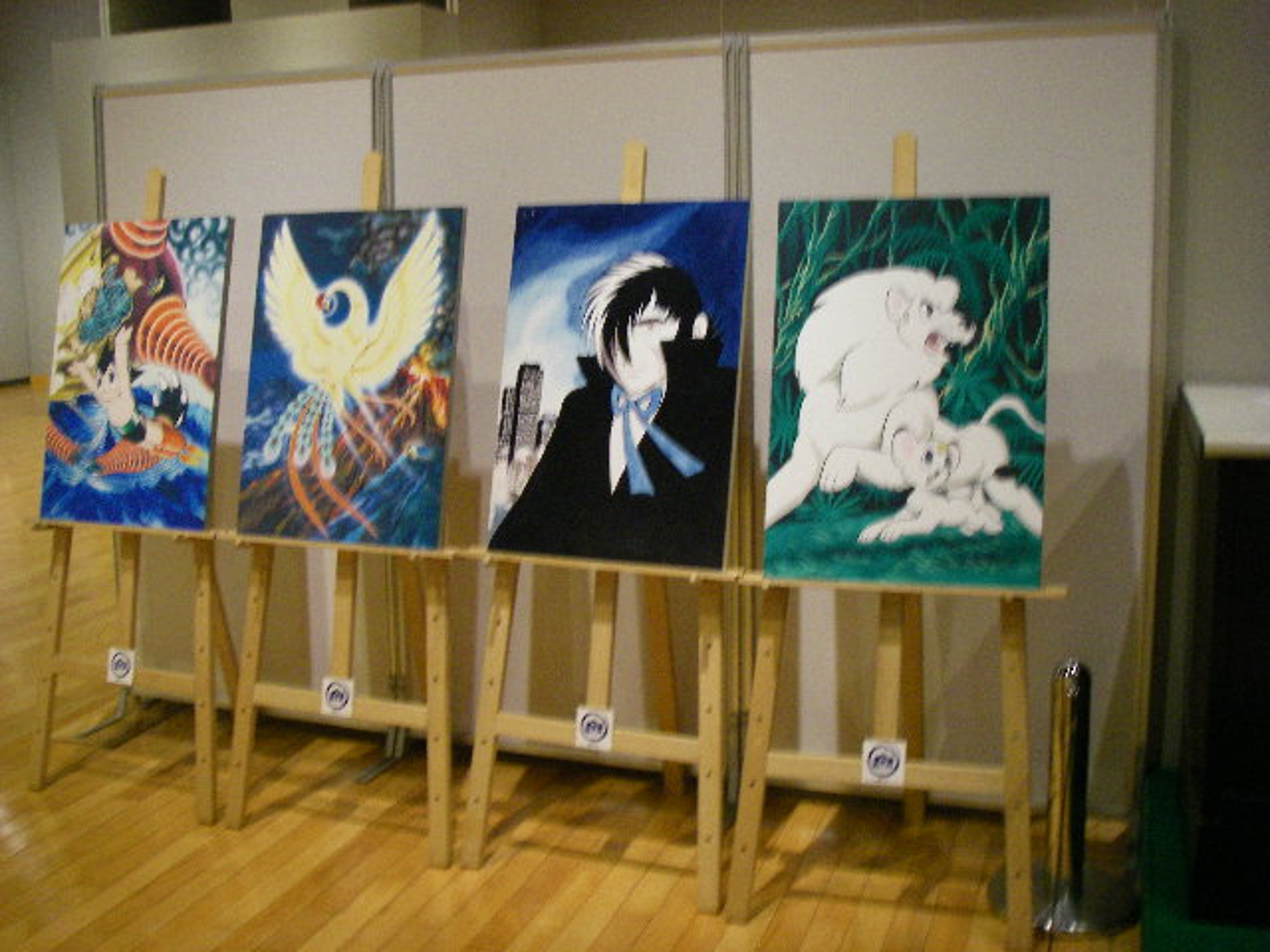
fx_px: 1394
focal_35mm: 38
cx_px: 635
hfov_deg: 49.0
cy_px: 476
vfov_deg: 37.7
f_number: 3.3
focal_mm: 6.3
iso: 400
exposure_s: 1/8
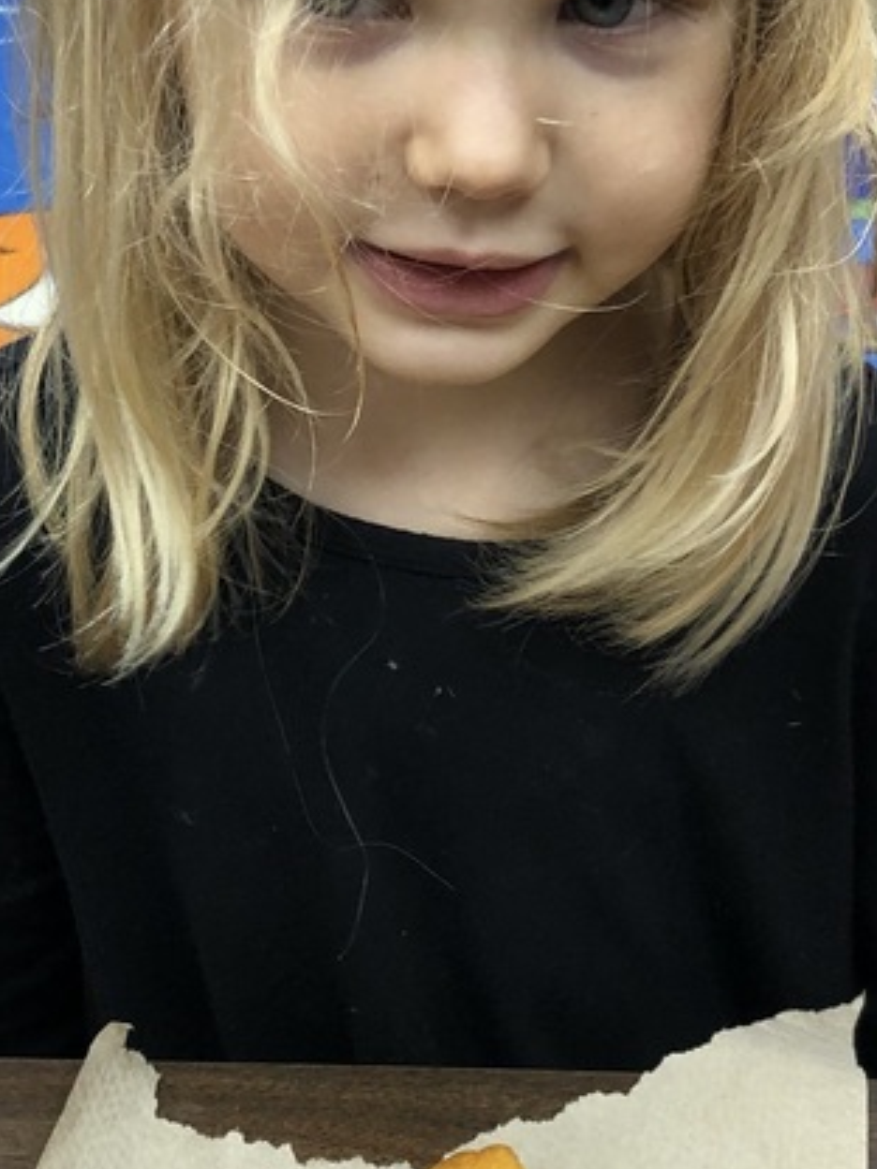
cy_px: 719
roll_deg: +2.0
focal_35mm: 69
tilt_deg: -31.7
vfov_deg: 28.1
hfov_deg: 21.3
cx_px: 351
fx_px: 2331
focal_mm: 3.99
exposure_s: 1/30
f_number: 1.8
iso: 40
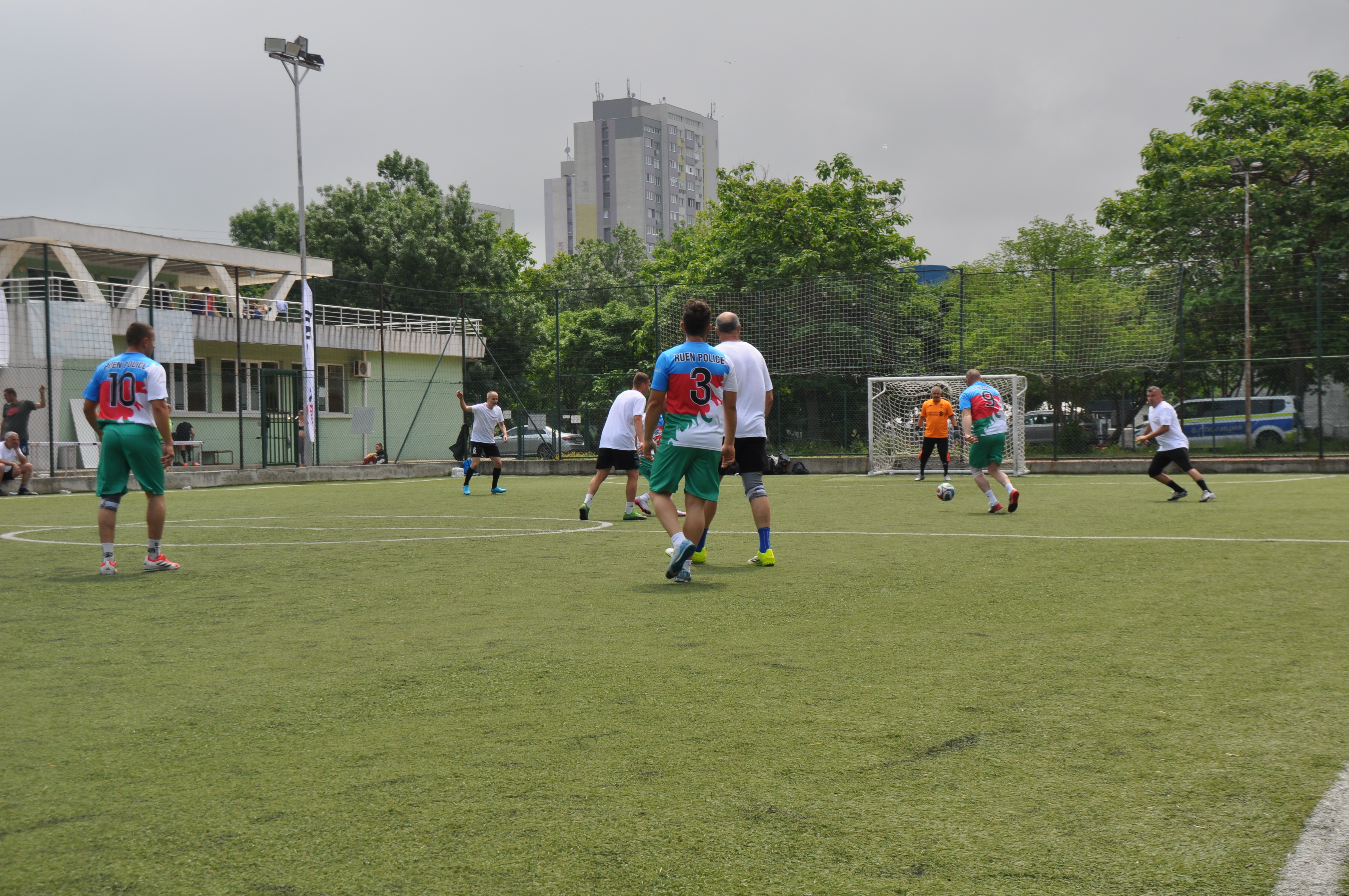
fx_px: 1965
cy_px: 448
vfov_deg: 25.7
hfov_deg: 37.9
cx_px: 674
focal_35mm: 52
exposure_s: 1/320
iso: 200
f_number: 9
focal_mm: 35
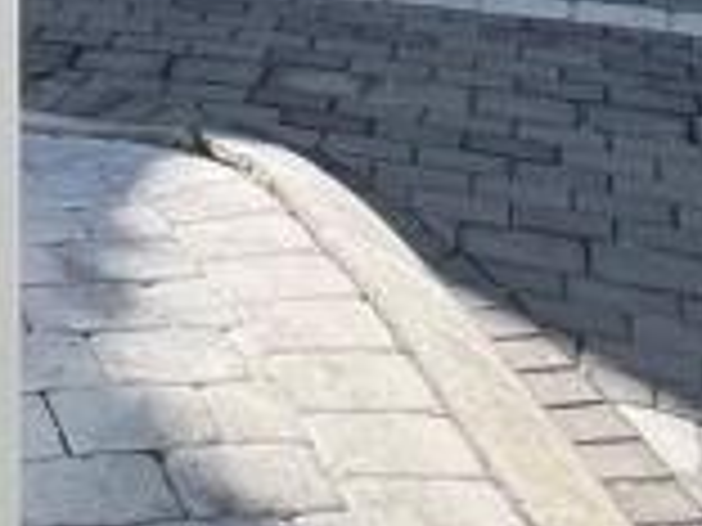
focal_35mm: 80
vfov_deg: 11.3
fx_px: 1622
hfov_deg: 23.3
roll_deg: +0.2
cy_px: -1048
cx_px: -9
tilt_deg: +18.4
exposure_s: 1/1553
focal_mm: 1.57
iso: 32
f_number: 1.8
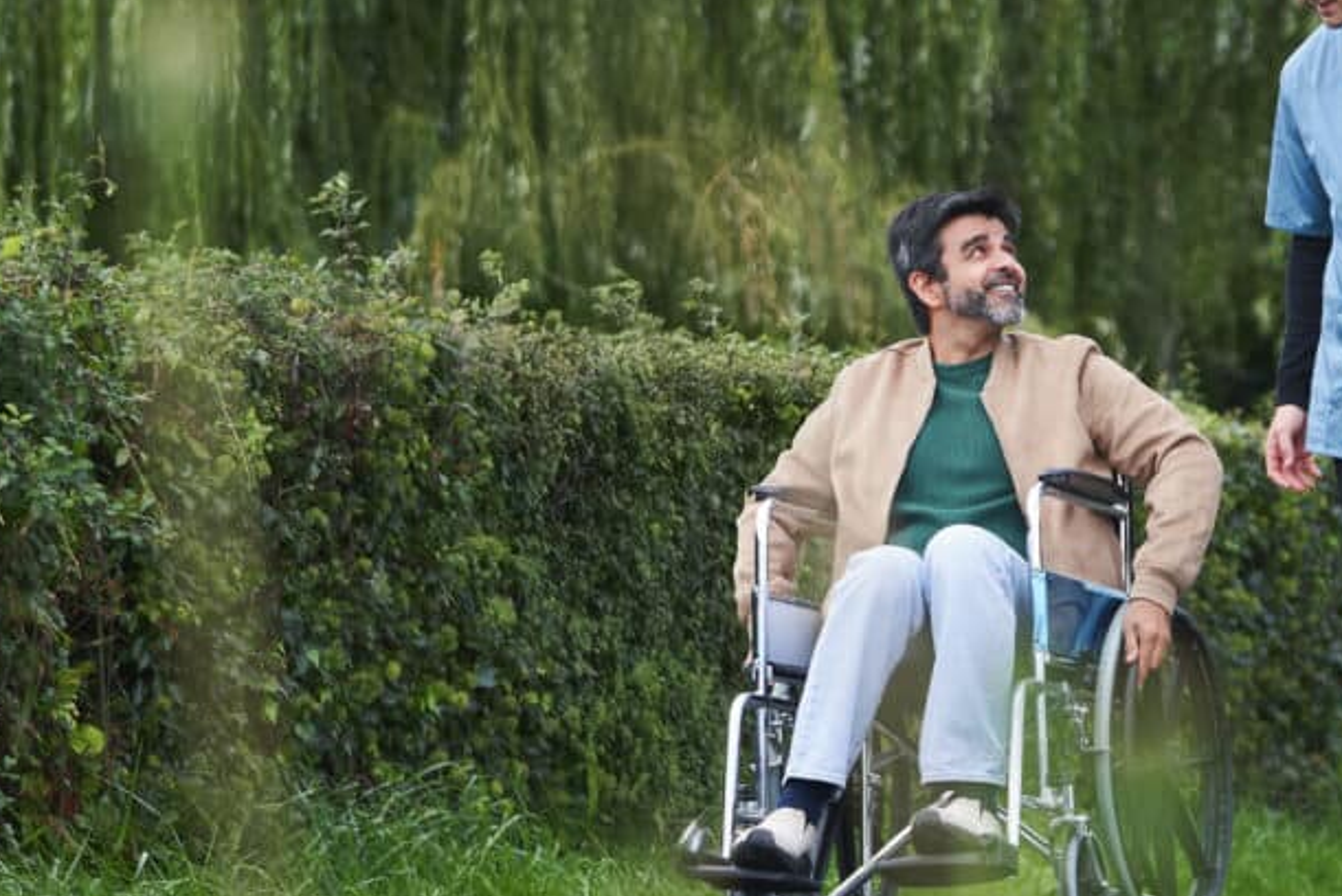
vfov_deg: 6.8
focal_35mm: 201
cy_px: 381
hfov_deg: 10.2
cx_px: 1092
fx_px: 7496
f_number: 2.8
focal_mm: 80
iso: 200
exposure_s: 1/1000
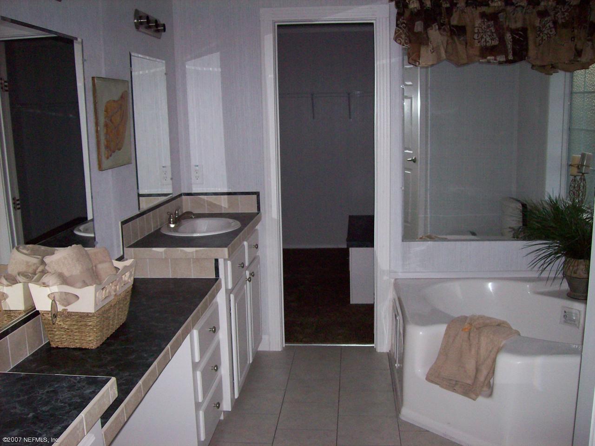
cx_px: 298
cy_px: 223
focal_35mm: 36
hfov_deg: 51.4
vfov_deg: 39.6
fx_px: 619
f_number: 2.7
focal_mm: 6
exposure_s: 1/64
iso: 140
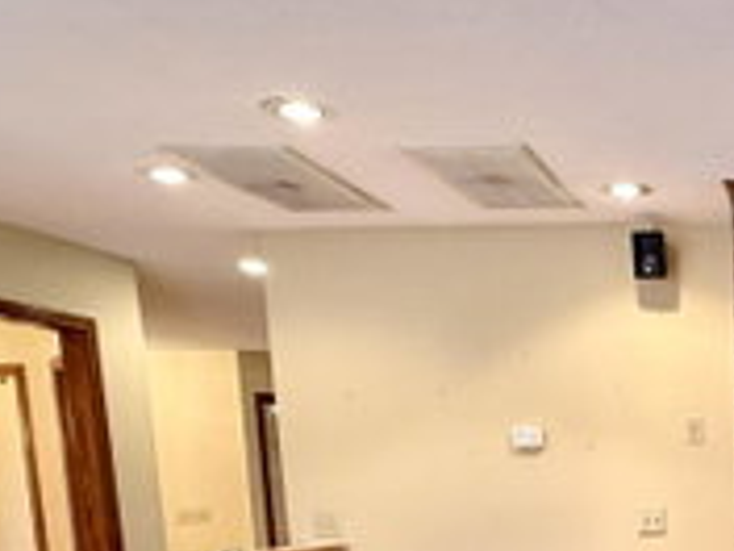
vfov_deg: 25.7
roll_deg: +0.6
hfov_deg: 31.7
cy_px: 651
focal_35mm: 51
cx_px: 865
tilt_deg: -8.1
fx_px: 1081
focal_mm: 2.22
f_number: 2.2
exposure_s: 1/60
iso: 400
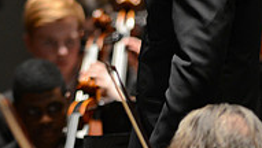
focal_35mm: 635
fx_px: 4417
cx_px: -58
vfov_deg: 1.9
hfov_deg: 3.4
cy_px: -77
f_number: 2.8
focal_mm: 200
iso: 3200
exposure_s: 1/250
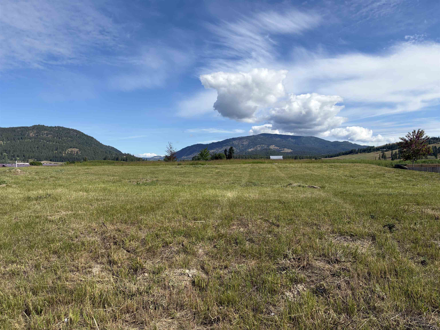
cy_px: 165
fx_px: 330
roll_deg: +0.7
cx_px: 220
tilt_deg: -0.4
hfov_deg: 67.3
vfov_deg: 53.1
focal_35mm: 26
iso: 50
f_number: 1.6
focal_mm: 5.96
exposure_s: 1/5348
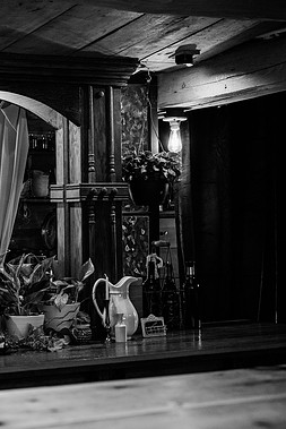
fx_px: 929
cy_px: 217
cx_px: -30
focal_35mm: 78
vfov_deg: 26.0
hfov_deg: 16.9
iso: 640
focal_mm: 50
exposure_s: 1/200
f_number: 4.5
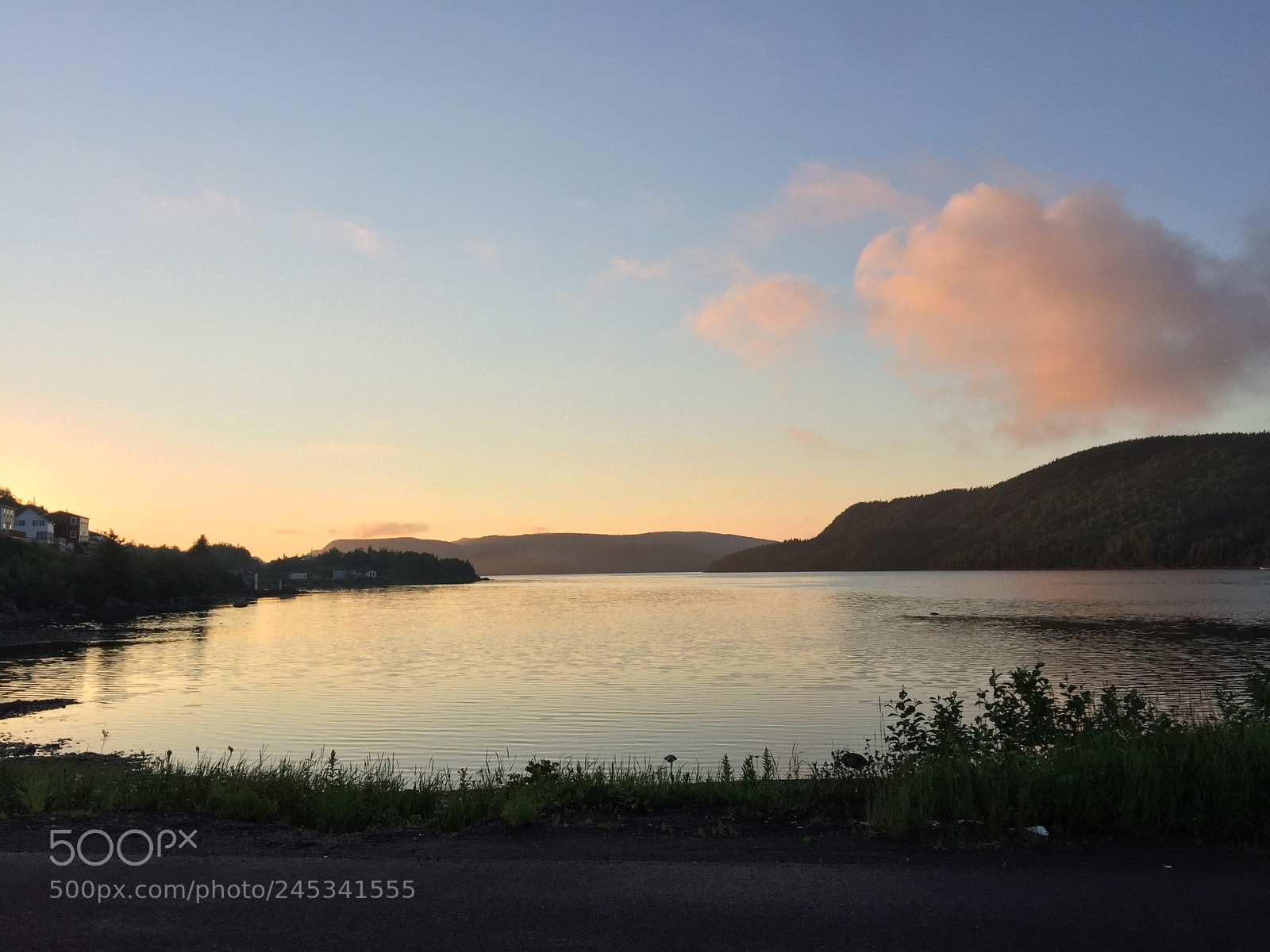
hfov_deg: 61.7
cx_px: 635
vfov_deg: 48.2
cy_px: 476
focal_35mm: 29
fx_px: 1064
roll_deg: +1.9
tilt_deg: +6.0
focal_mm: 4.15
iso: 32
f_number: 2.2
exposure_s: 1/719
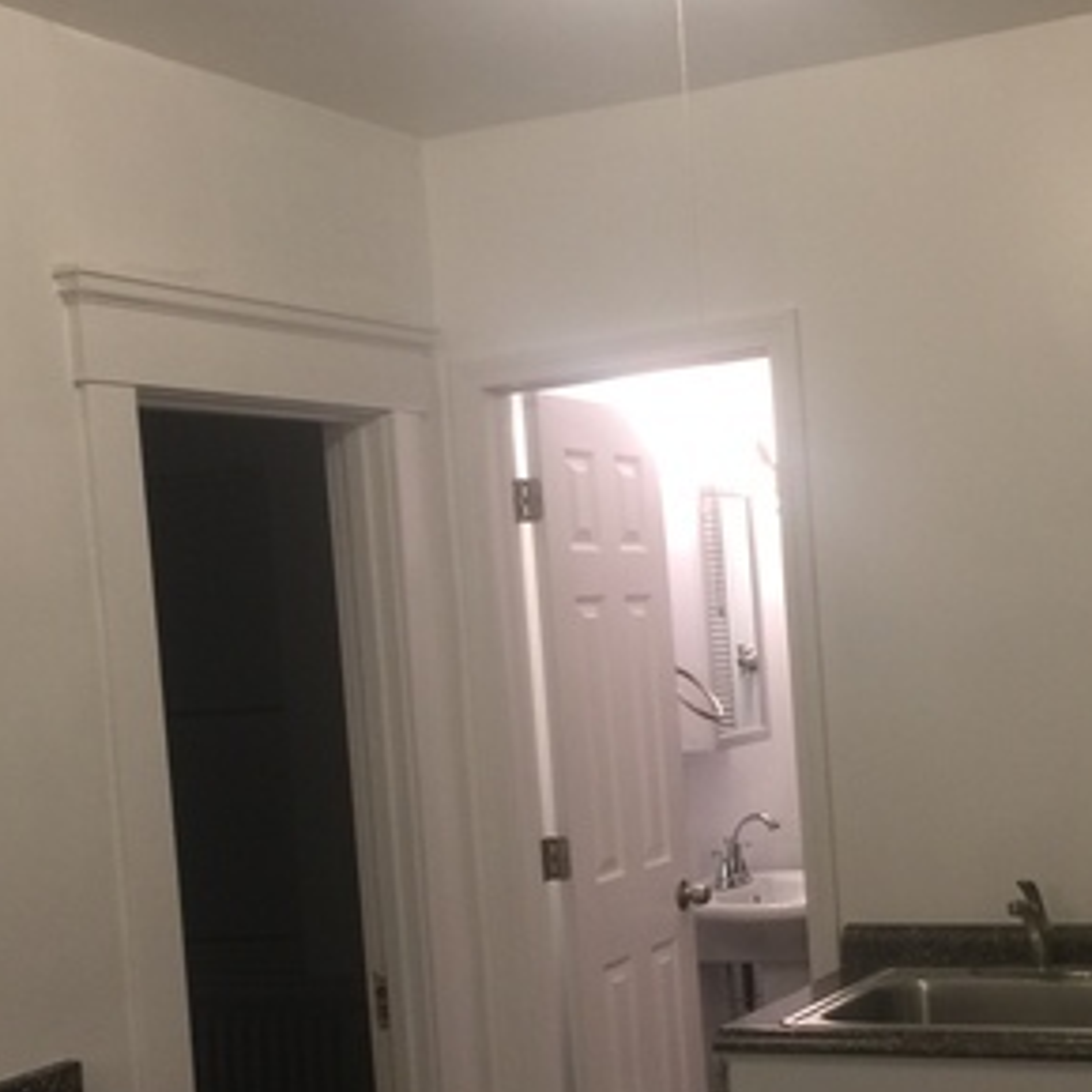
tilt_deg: -2.8
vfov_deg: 28.8
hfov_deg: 29.0
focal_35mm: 59
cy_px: 770
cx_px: 629
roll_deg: +3.1
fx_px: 2106
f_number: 2.2
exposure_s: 1/15
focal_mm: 4.15
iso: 64
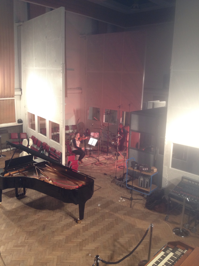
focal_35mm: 35
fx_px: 268
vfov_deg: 52.6
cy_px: 133
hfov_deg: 40.7
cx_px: 100
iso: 125
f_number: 2.4
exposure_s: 1/20
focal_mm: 4.28
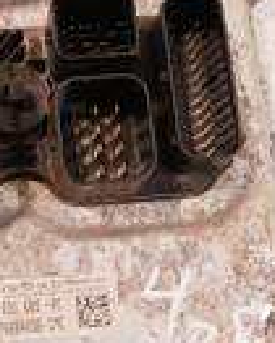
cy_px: 194
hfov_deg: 17.1
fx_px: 874
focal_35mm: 86
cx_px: -47
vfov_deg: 22.2
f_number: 3.5
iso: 640
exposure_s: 1/60
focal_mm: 12
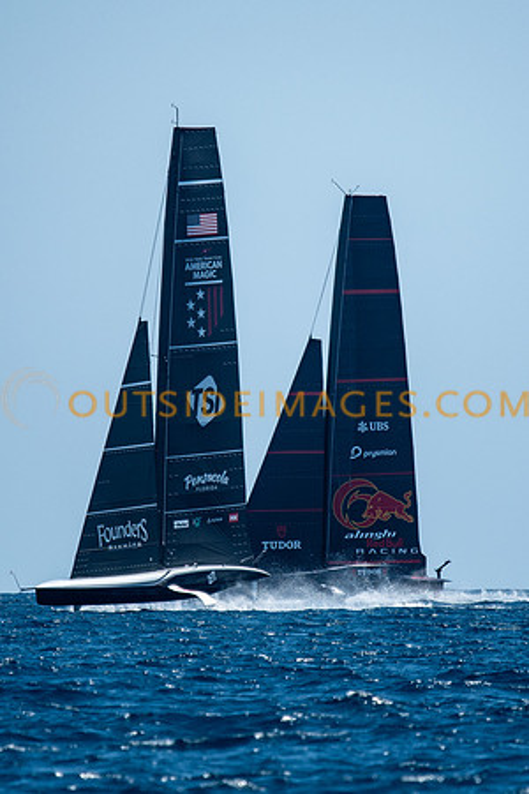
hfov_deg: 1.8
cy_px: 341
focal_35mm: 778
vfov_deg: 2.7
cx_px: 266
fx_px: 17144
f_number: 4
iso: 200
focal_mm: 300
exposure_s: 1/4000
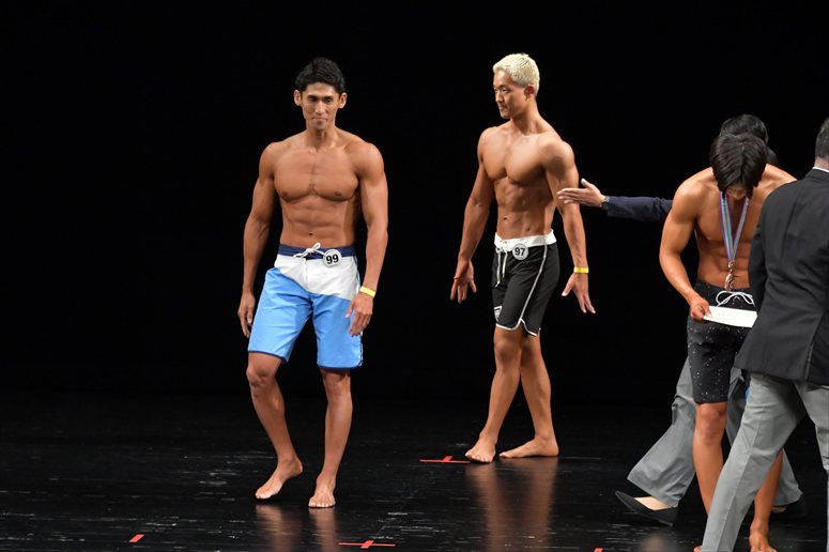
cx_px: 414
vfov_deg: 5.1
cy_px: 276
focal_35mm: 270
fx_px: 6215
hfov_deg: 7.6
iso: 3200
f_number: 5.6
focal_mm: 180
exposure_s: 1/400
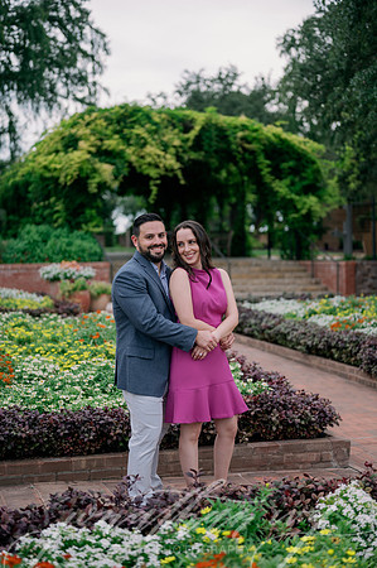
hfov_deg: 26.9
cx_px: 188
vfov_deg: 39.6
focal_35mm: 50
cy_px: 284
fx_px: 787
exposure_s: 1/1000
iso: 160
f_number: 2
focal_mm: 50
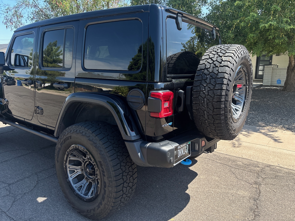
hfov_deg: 65.3
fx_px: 230
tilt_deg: -12.3
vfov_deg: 51.3
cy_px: 107
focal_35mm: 27
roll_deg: +0.4
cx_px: 151
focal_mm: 5.96
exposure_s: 1/1783
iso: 50
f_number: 1.6
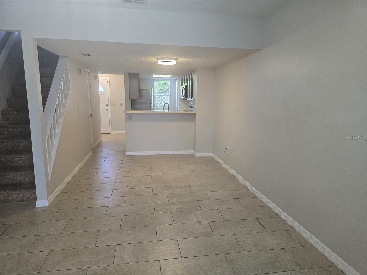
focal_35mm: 23
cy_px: 138
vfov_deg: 58.9
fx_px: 244
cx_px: 184
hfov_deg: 73.9
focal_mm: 6.3
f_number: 1.7
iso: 250
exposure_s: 1/120
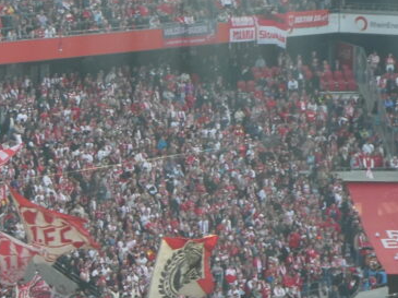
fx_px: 2722
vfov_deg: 6.3
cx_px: -252
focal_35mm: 237
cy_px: 248
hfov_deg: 8.1
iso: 80
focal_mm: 9.6
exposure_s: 1/80
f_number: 4.1
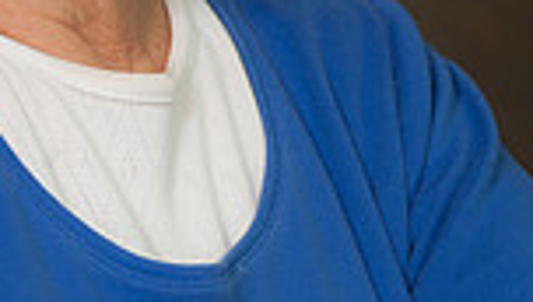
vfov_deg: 2.2
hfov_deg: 3.9
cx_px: 79
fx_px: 7869
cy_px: -84
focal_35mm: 556
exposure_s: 1/100
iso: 400
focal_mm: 180
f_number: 7.1
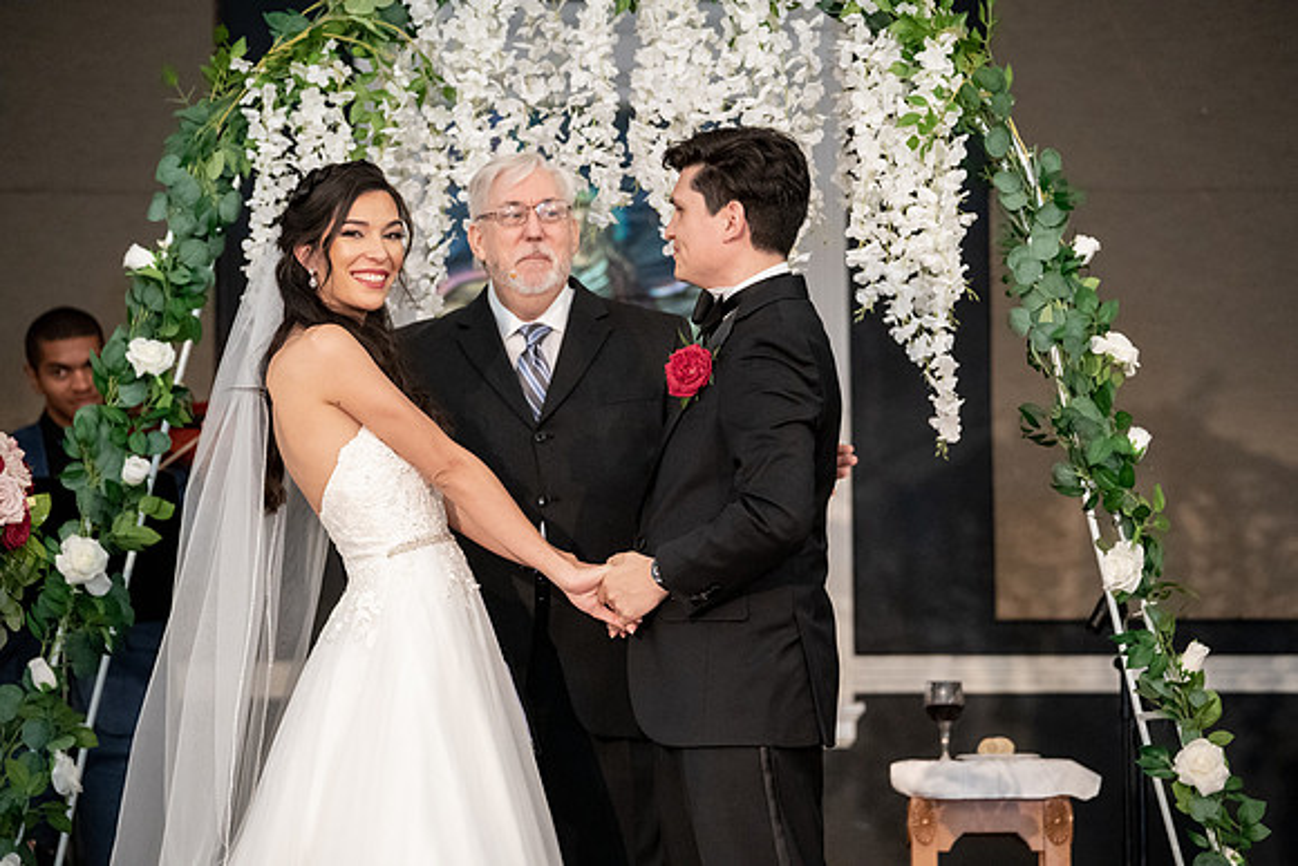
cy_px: 433
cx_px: 649
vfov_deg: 10.9
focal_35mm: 126
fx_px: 4544
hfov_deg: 16.3
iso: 8000
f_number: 4
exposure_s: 1/200
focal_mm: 126
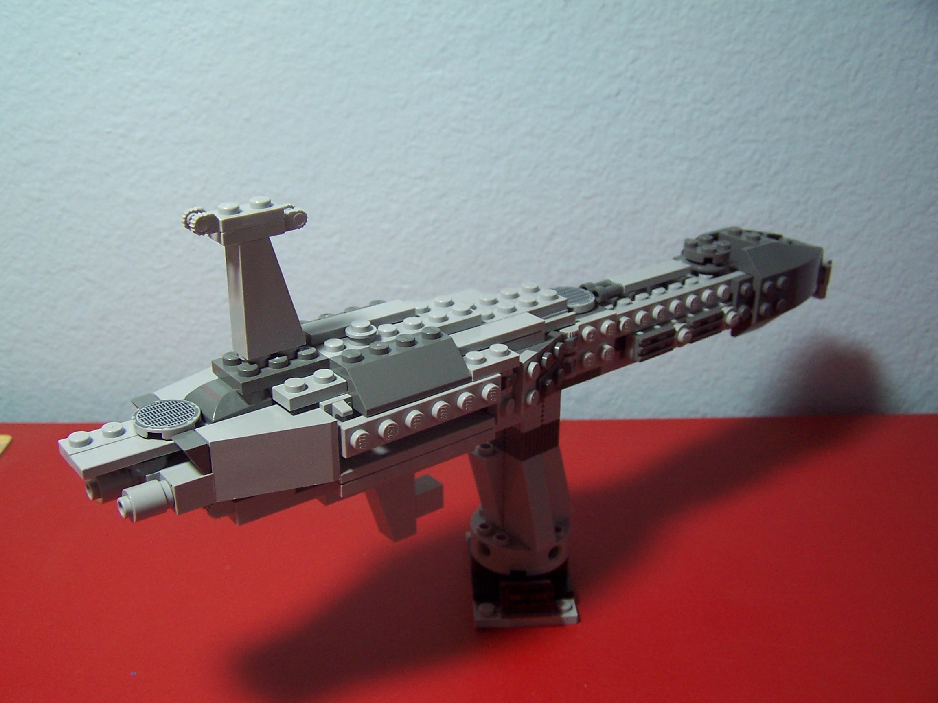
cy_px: 352
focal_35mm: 38
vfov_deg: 37.7
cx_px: 469
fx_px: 1030
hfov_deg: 49.0
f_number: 2.8
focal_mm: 6.3
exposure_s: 1/30
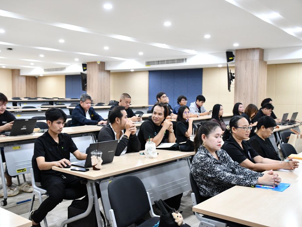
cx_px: 131
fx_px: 314
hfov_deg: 51.2
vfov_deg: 39.6
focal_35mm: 36
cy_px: 113
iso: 2800
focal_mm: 22
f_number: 3.5
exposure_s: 1/125
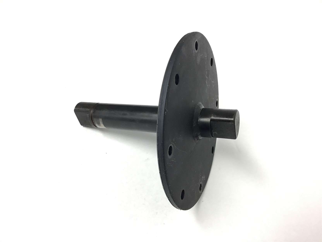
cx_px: 161
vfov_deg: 45.4
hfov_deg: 58.4
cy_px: 121
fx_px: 288
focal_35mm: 31
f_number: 2.4
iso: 64
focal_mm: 3.3
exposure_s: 1/30
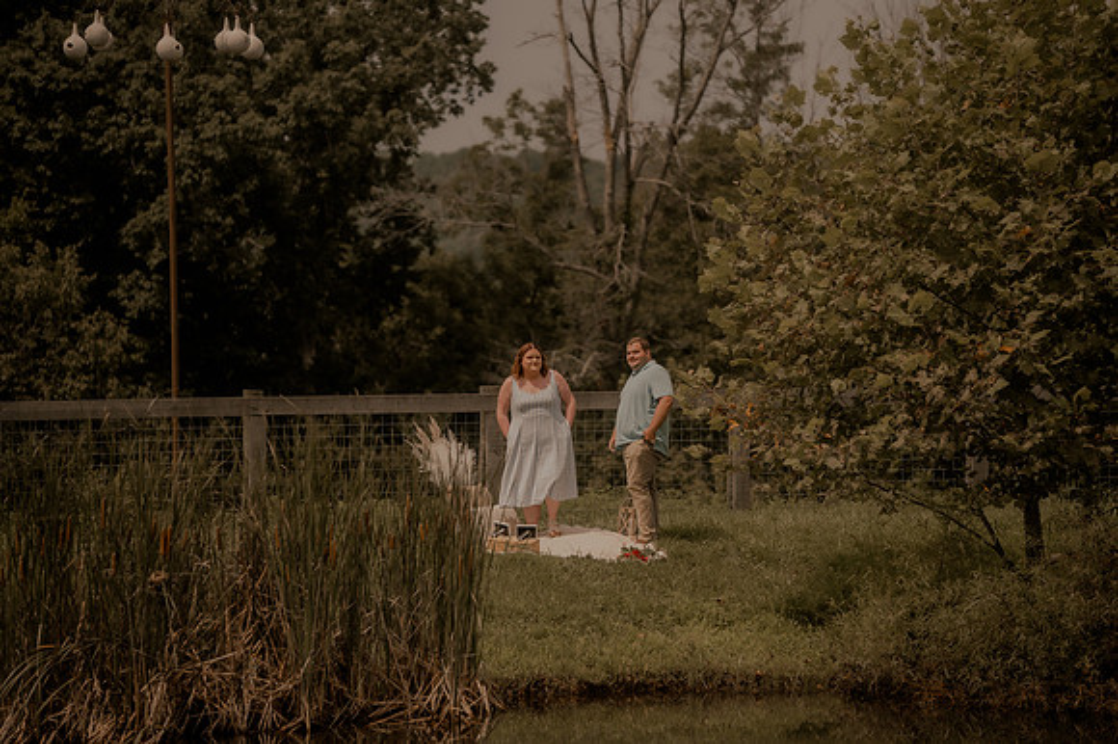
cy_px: 372
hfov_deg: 12.9
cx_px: 559
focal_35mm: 159
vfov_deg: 8.6
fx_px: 4938
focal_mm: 155
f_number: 2.8
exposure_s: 1/1600
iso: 125
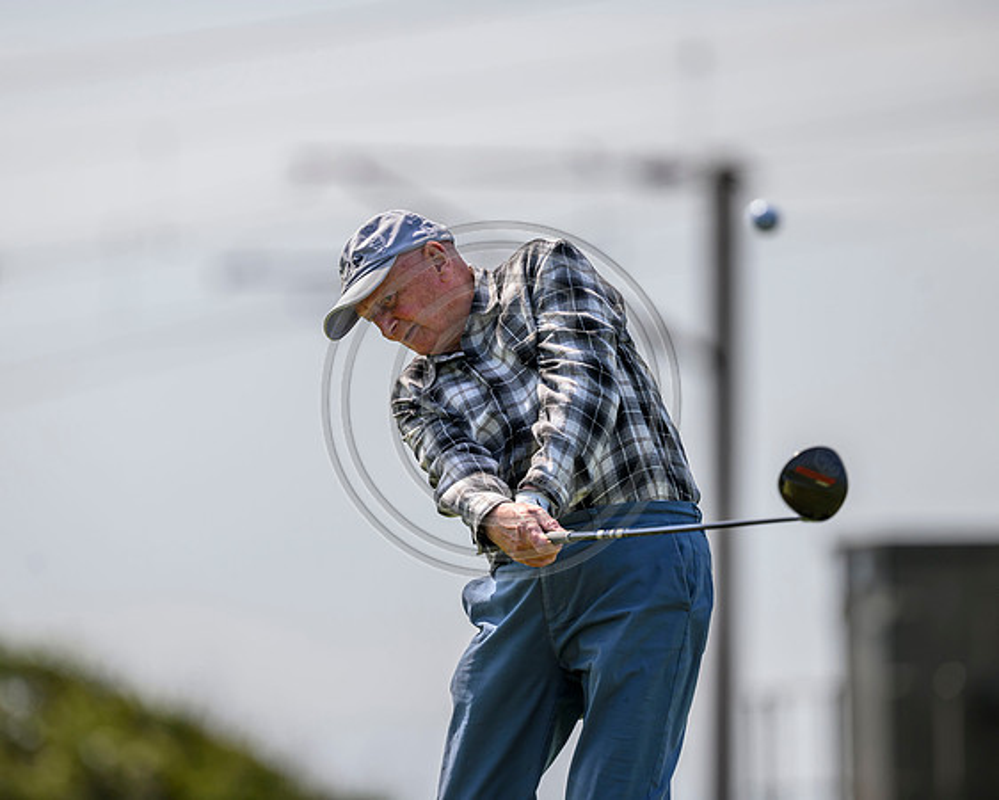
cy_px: 400
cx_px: 399
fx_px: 13333
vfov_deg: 3.4
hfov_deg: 4.3
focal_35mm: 451
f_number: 4
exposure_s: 1/4000
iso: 500
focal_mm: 400
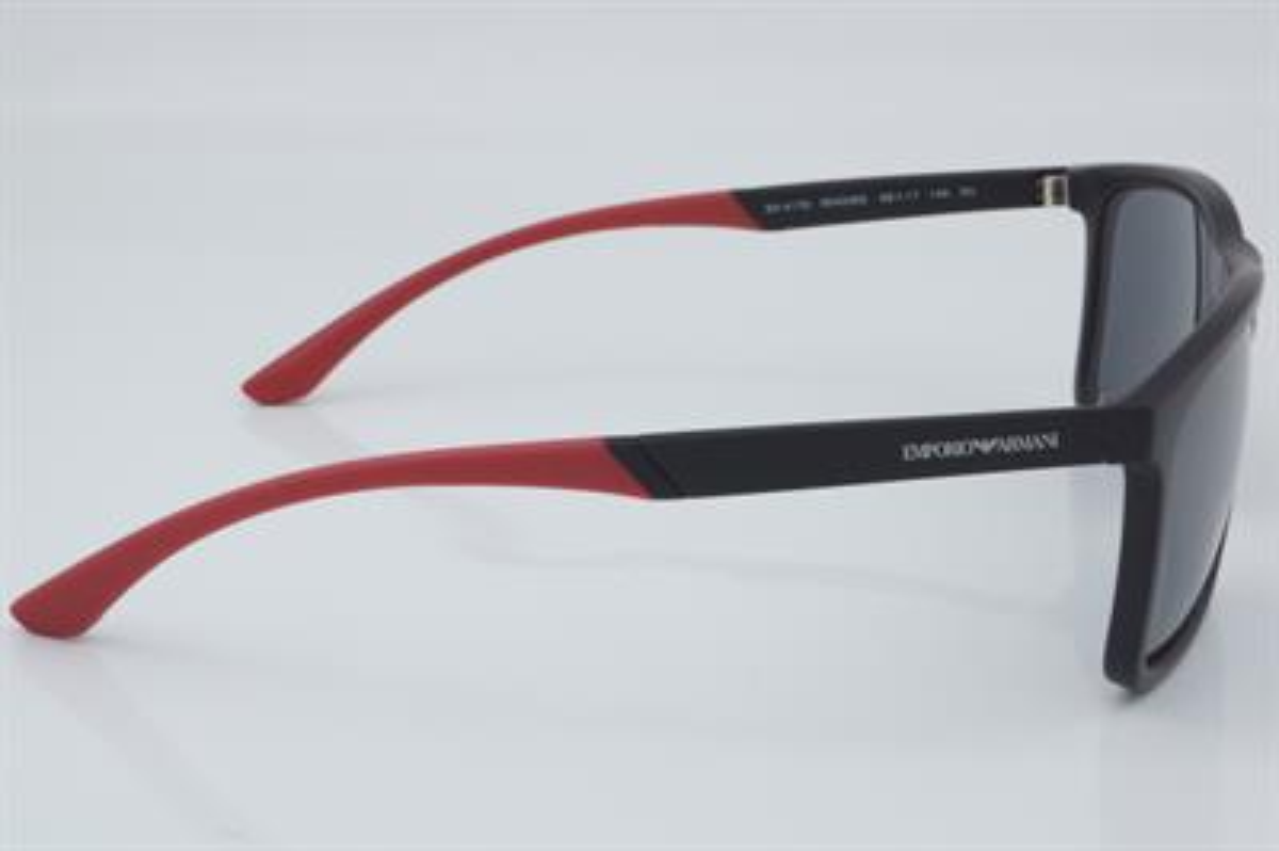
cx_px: 640
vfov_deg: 18.2
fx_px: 2662
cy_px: 426
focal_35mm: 75
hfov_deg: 27.0
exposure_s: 1/4
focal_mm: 50
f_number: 32
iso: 100
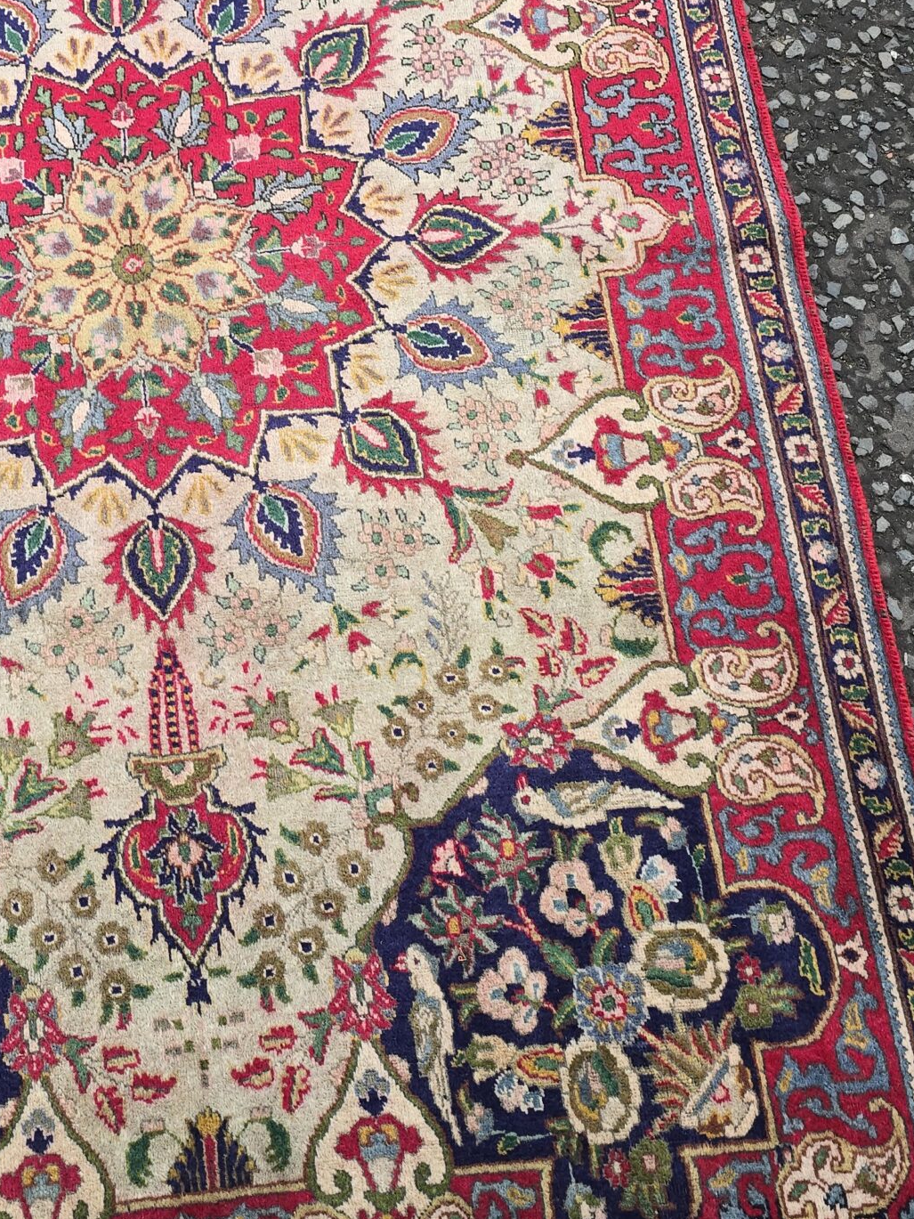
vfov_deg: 43.7
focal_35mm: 43
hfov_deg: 32.7
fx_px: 1514
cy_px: 504
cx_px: 180
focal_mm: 6.3
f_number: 1.7
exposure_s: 1/180
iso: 40
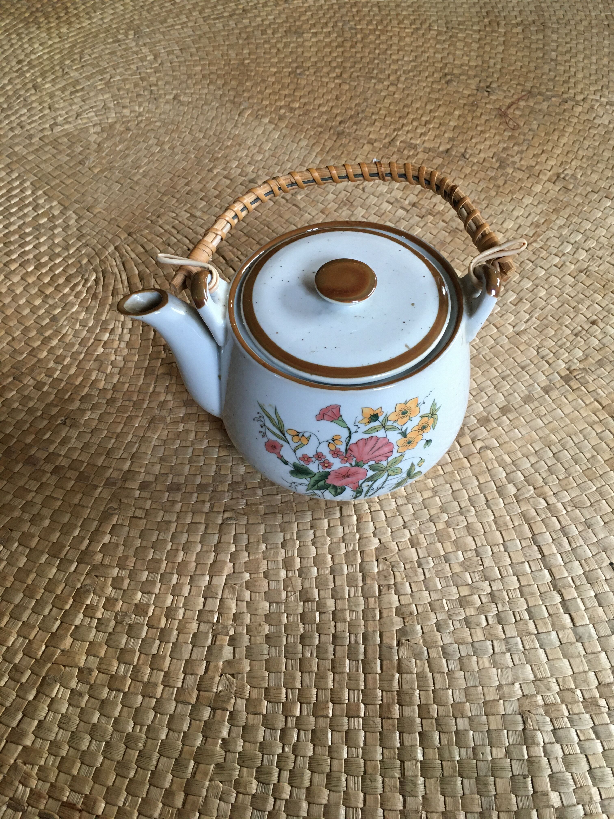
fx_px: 686
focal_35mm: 29
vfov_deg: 61.7
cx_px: 307
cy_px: 410
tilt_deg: -54.0
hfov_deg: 48.2
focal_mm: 4.15
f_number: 2.2
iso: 160
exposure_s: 1/33
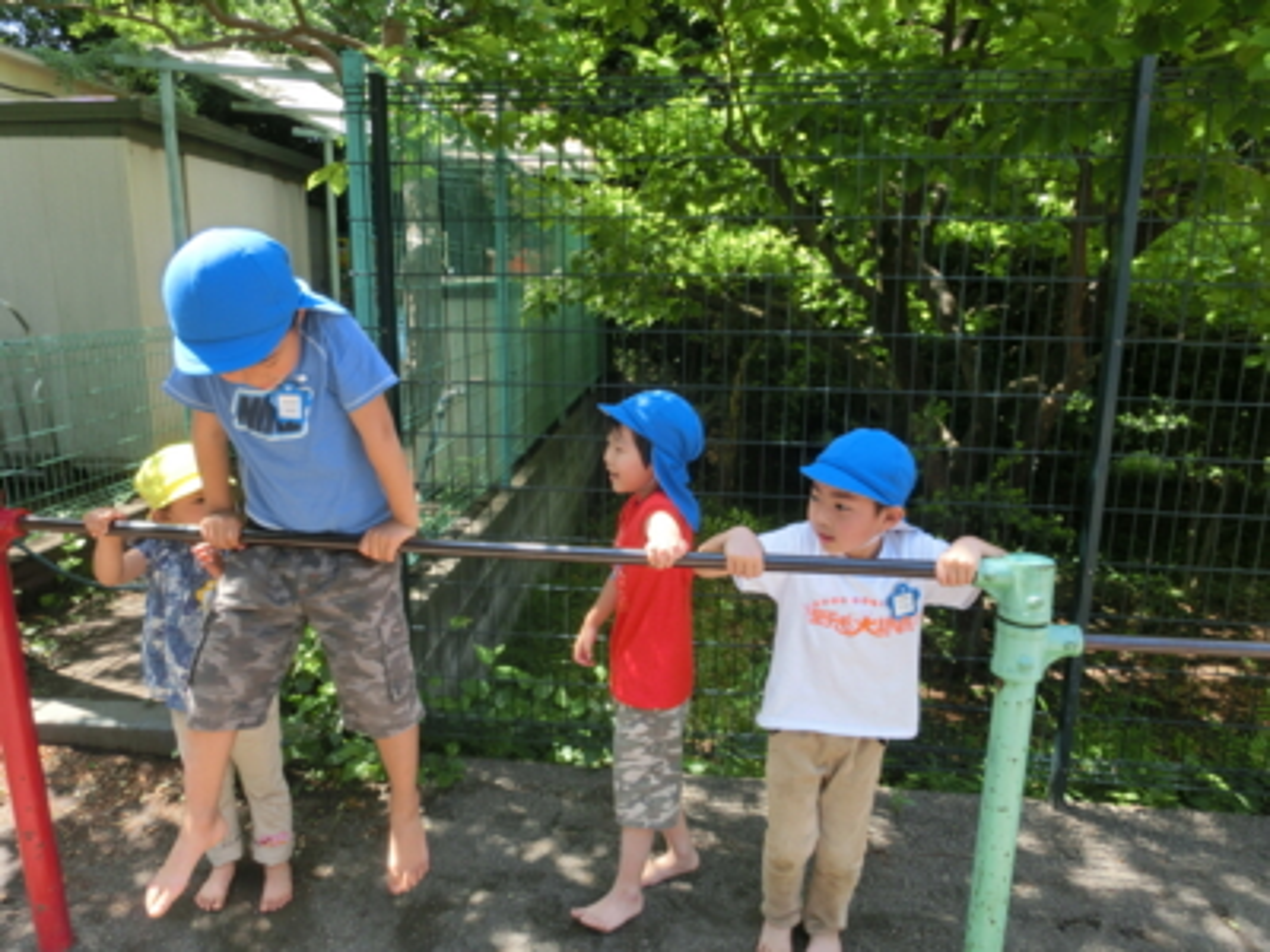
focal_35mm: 24
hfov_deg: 71.6
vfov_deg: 56.8
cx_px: 635
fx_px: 881
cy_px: 476
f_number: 3
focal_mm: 4.24
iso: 80
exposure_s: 1/250
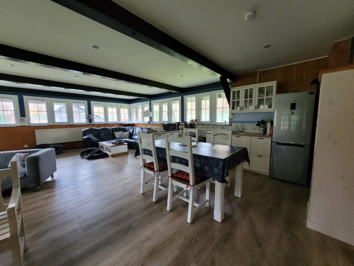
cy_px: 133
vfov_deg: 89.9
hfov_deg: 106.2
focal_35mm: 13
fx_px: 133
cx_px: 177
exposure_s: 1/33
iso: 320
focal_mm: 1.74
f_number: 2.2
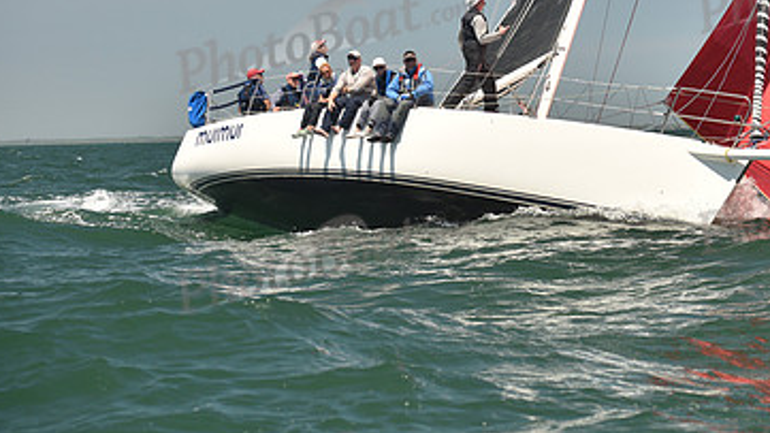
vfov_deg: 10.3
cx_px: 589
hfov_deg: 18.0
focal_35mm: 118
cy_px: 118
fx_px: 2409
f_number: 4.5
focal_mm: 70
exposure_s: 1/800
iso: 250
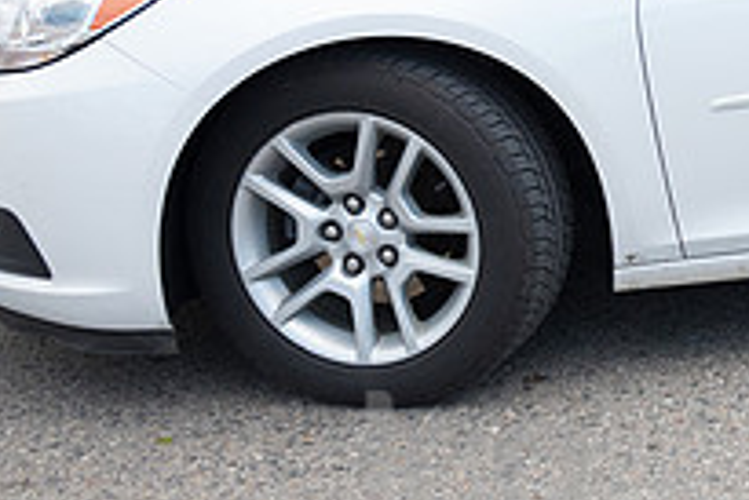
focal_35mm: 85
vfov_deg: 15.8
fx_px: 1770
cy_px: 9
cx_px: 997
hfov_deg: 21.4
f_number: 7.1
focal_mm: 30
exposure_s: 1/800
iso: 1250
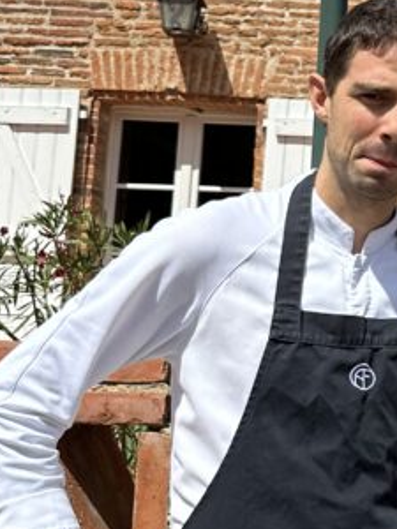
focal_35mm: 82
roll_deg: -1.8
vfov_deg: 23.8
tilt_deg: +7.2
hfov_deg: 16.1
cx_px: 637
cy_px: 189
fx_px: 1254
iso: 80
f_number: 1.78
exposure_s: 1/6623
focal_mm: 6.86
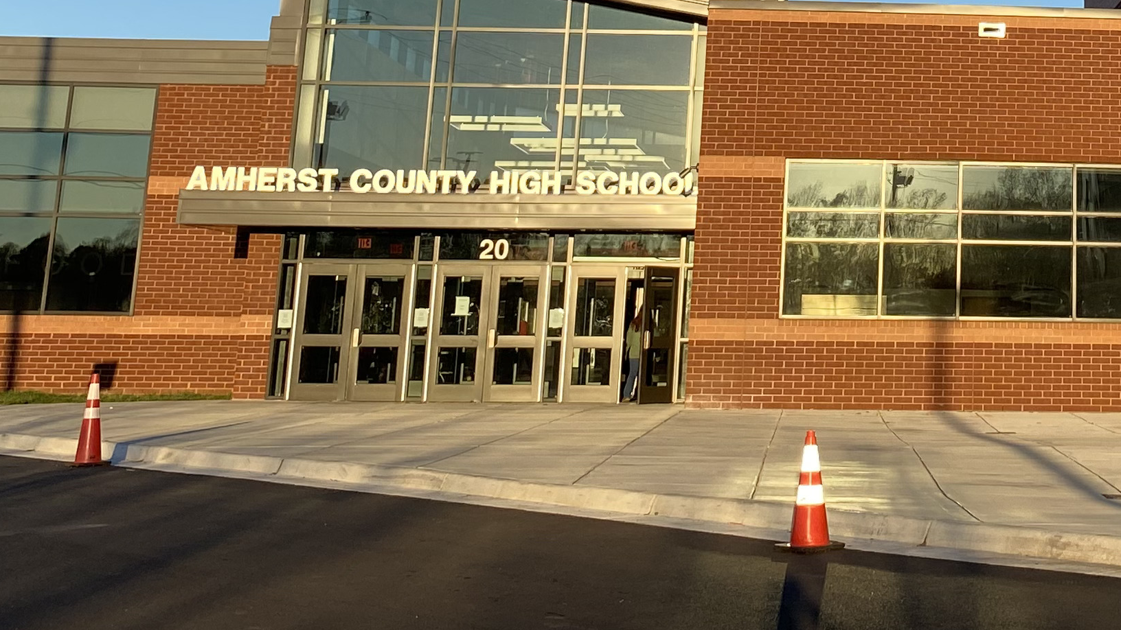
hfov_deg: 28.9
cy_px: -230
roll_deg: +0.0
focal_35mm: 70
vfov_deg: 16.2
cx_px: 1019
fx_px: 2081
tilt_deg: +15.7
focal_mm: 4.25
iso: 32
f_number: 1.8
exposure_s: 1/1429
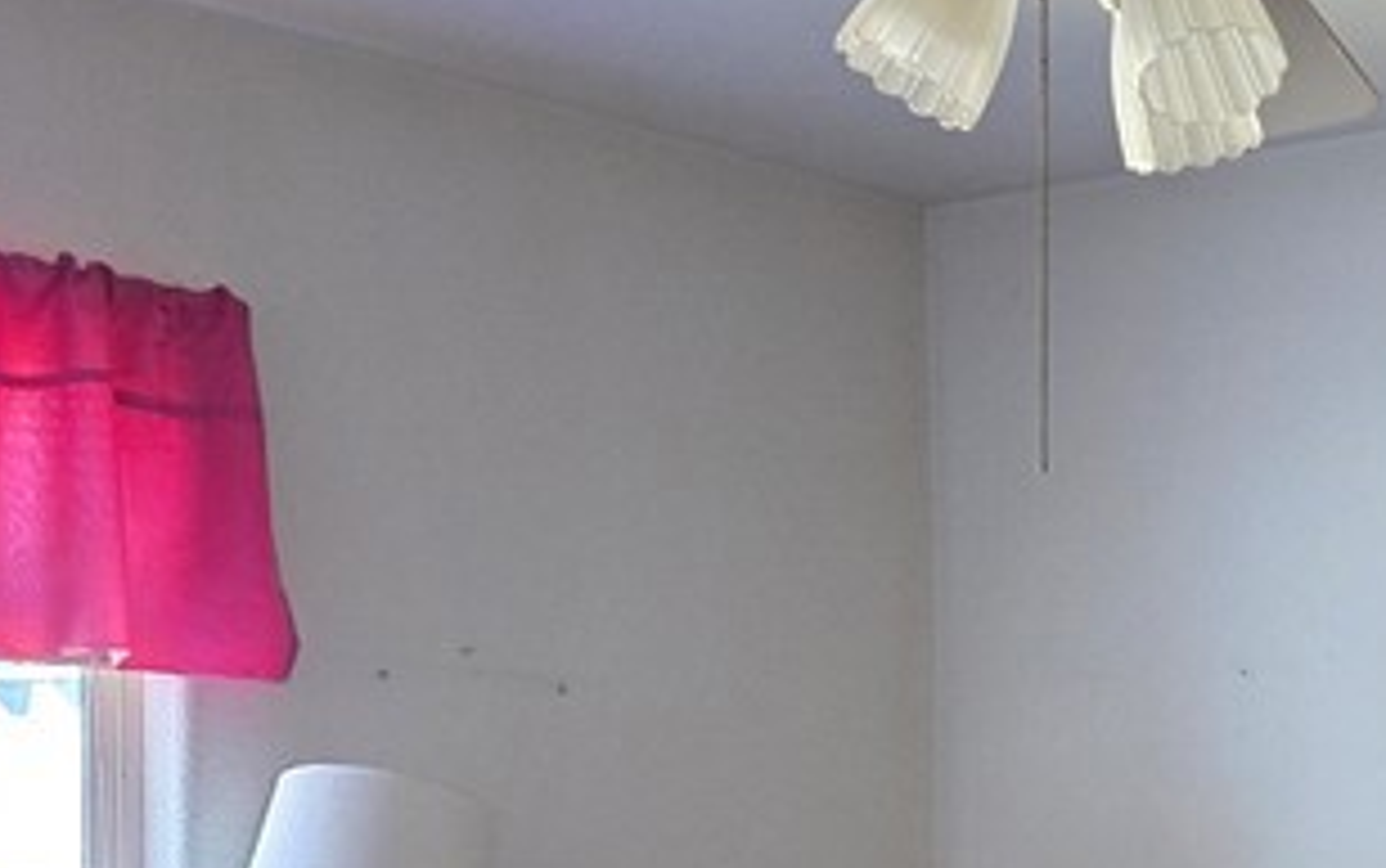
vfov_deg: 15.4
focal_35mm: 81
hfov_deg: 22.4
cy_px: 1138
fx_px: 3062
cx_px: 1881
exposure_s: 1/60
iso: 800
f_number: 1.8
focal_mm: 5.4
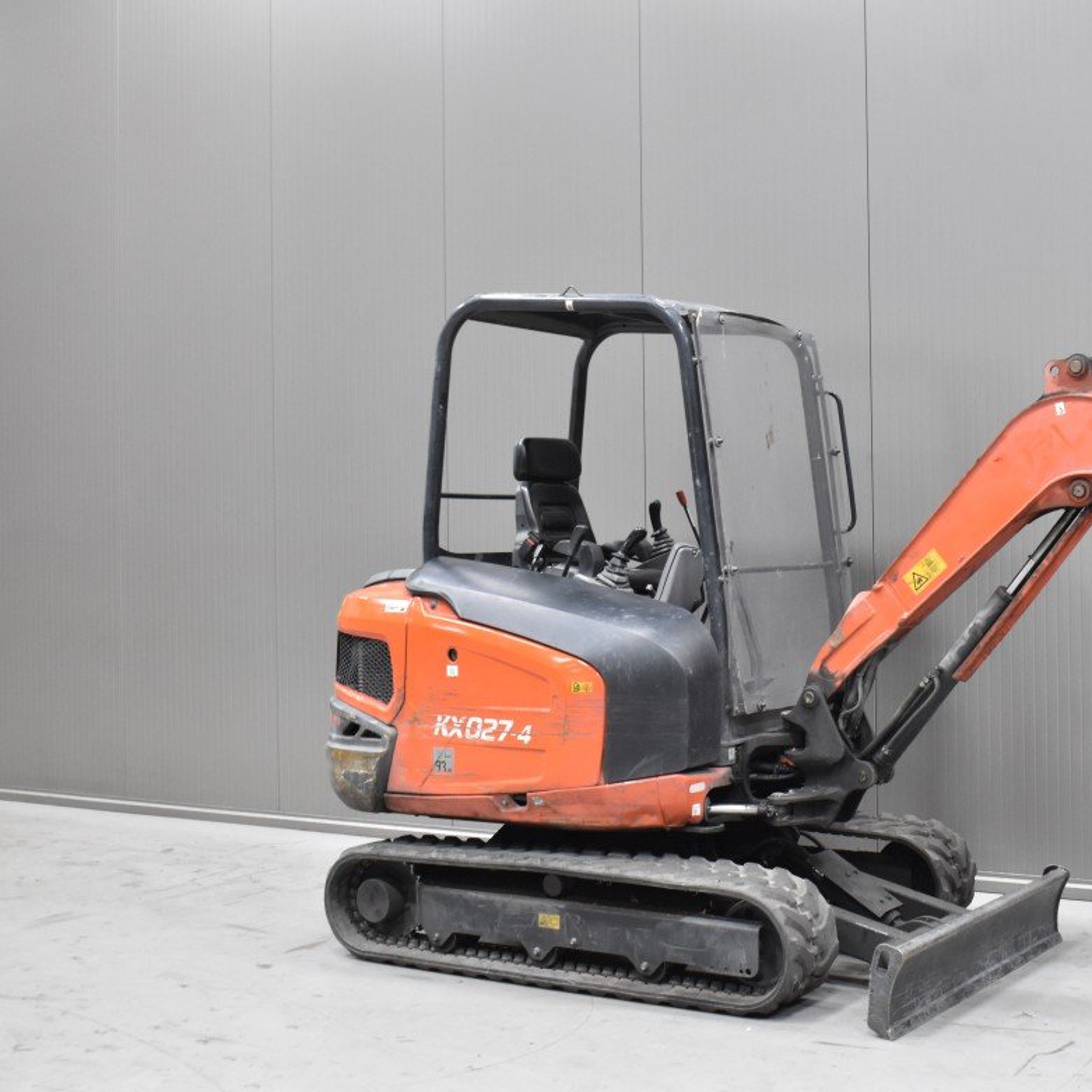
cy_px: 540
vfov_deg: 36.1
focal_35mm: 47
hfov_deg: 35.2
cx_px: 828
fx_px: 1677
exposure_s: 1/25
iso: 1600
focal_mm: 24
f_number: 5
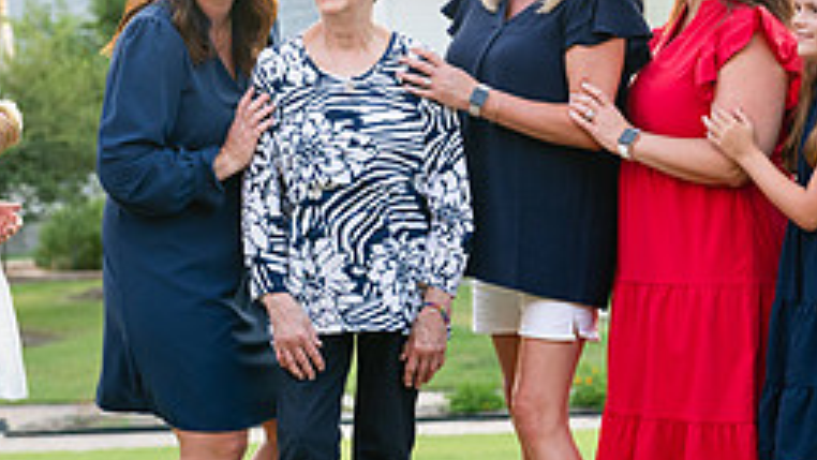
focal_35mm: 125
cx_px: 360
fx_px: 2709
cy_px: 142
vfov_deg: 9.7
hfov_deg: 17.1
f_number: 2.8
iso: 200
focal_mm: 50
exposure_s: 1/320
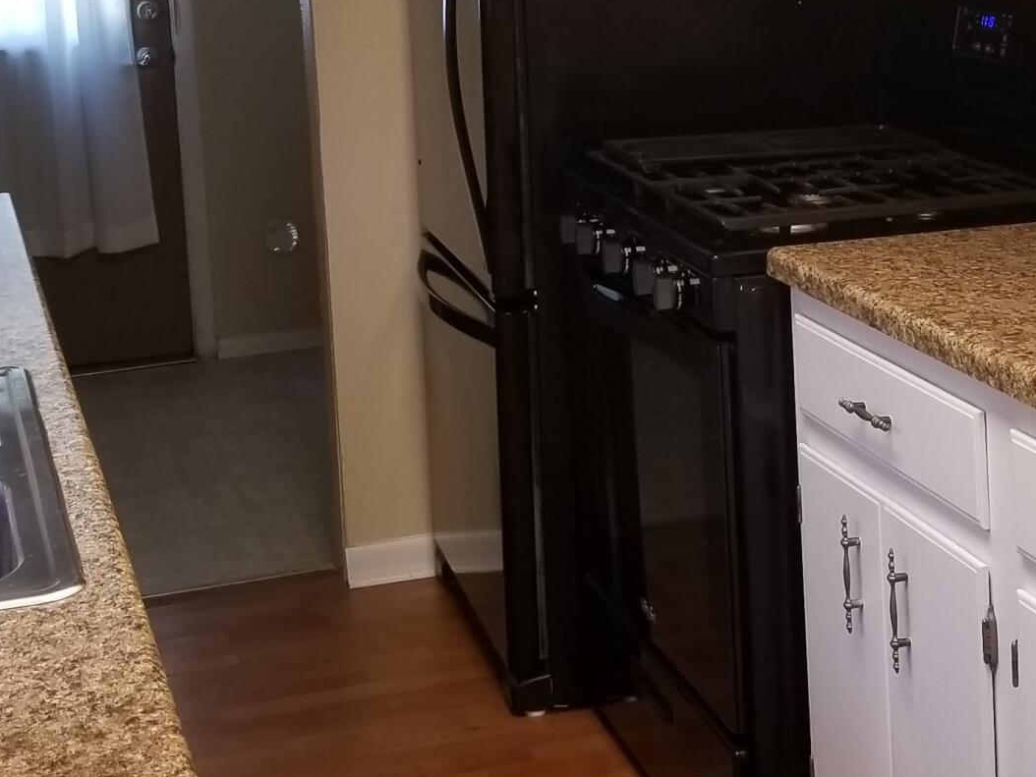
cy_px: 102
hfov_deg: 26.3
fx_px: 2215
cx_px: 571
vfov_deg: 19.6
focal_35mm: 74
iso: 80
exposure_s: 1/60
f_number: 1.7
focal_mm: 4.25
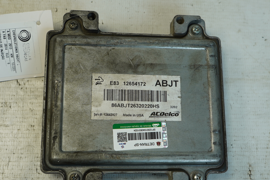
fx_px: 390
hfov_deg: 38.2
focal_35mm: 52
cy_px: 97
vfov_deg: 25.9
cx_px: 137
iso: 125
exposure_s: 1/60
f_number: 4
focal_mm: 23
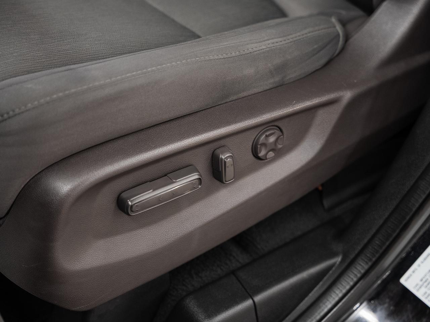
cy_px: 161
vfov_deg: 21.9
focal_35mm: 67
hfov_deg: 29.0
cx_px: 215
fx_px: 832
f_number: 3.2
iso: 800
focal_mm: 61.9
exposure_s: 1/40
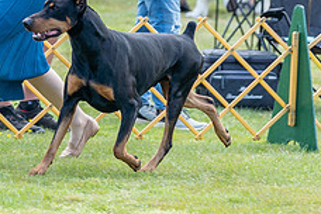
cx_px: 87
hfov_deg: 4.0
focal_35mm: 518
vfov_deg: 2.7
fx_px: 4618
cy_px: -45
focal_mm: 147
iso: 125
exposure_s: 1/500
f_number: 3.2
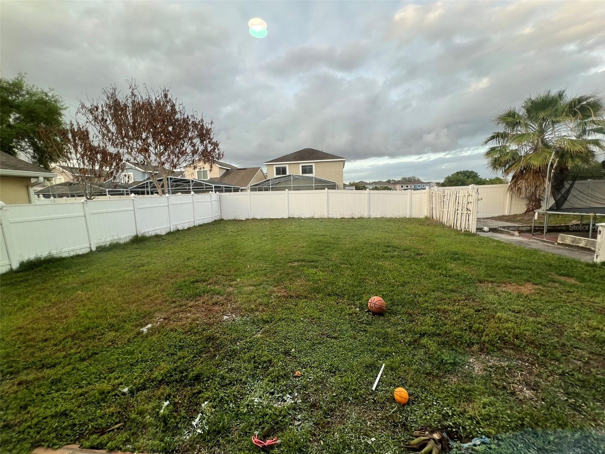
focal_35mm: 13
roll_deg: +2.1
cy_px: 227
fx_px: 227
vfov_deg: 89.9
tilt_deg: -7.8
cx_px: 302
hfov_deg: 106.2
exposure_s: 1/120
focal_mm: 1.57
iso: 40
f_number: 1.8
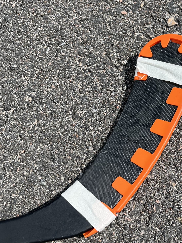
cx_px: 123
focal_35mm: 36
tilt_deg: -65.2
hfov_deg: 39.1
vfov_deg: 51.3
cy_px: 134
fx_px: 252
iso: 50
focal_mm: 5.1
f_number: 1.6
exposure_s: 1/3413
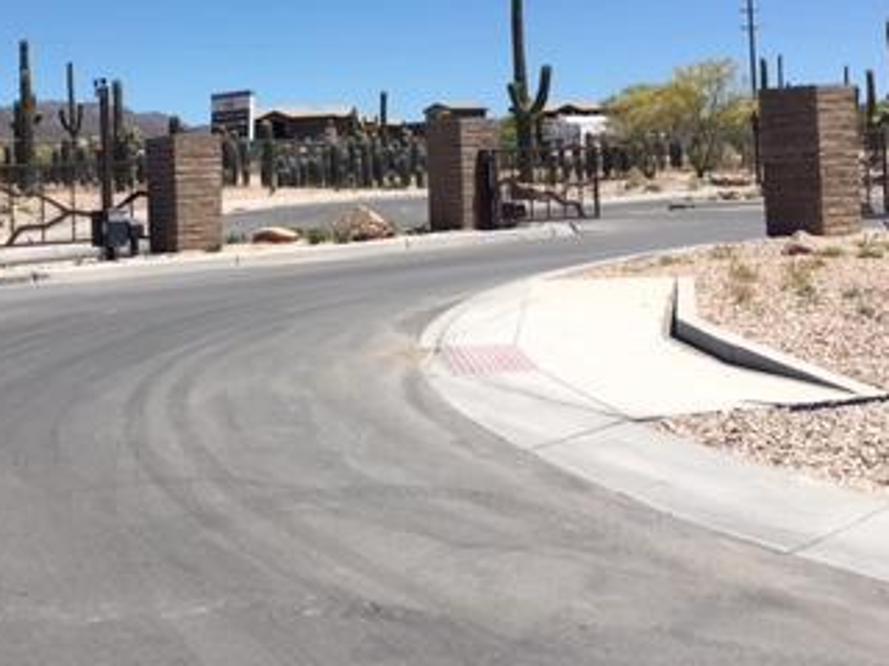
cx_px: 272
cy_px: 155
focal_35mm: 58
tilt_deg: +2.7
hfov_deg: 32.9
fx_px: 1490
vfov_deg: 24.9
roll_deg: +1.7
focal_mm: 4.15
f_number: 2.2
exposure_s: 1/2564
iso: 25
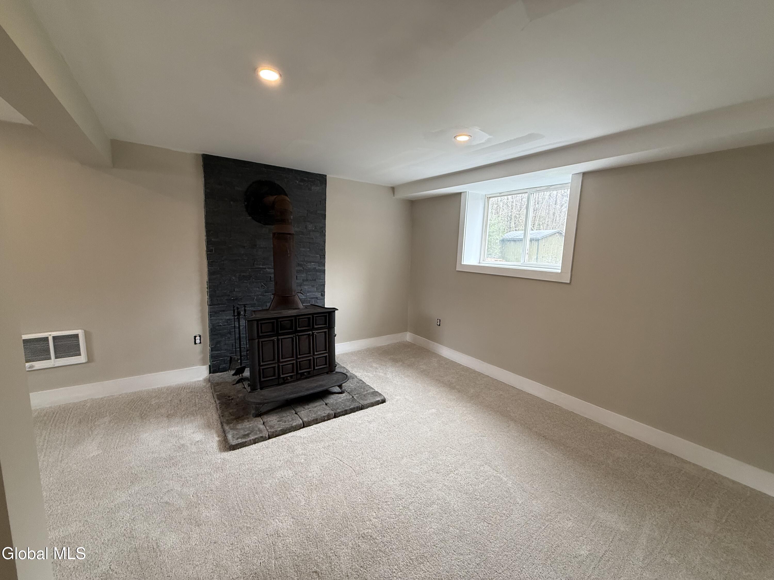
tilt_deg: -6.0
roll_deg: -2.3
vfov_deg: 85.7
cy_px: 290
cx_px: 387
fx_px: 313
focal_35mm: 14
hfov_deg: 102.1
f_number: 2.2
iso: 200
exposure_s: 1/120
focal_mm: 2.22
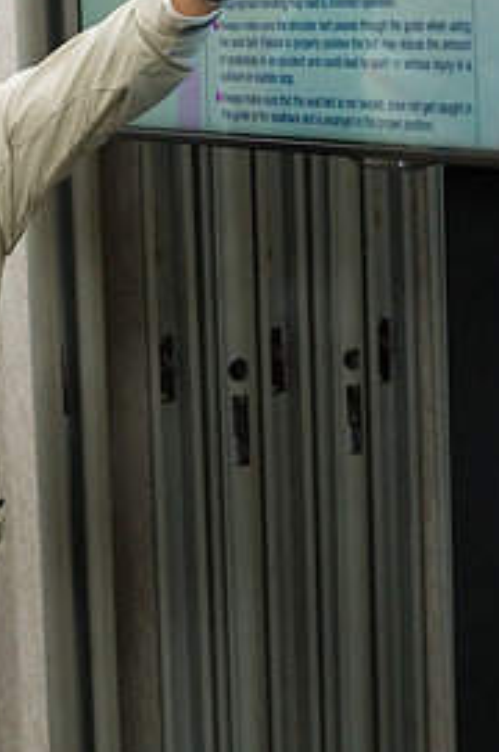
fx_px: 3127
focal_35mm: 150
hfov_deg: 9.1
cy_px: 258
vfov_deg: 13.7
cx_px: 55
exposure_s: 1/500
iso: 1600
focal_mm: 70
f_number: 3.2
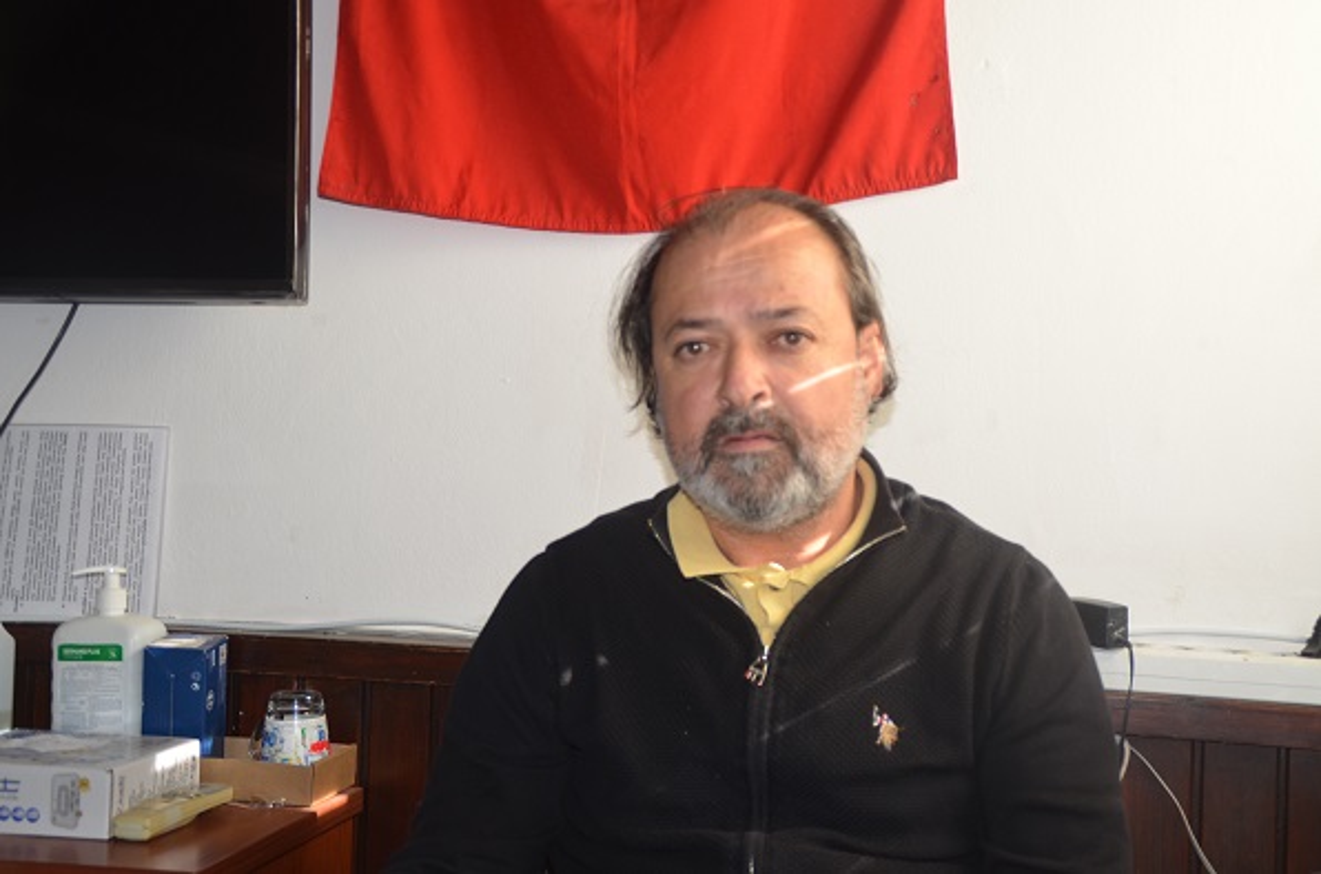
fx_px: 1757
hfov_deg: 41.2
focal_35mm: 48
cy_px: 437
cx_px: 660
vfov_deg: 27.9
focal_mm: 32
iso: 400
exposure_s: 1/60
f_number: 4.2
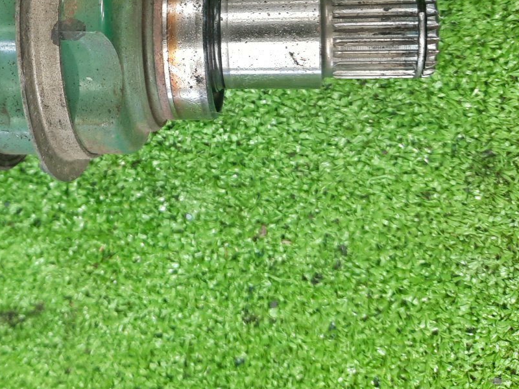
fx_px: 675
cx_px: 108
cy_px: 42
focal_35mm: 45
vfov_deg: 30.8
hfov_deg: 40.5
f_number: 2
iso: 313
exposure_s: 1/50
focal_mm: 4.6
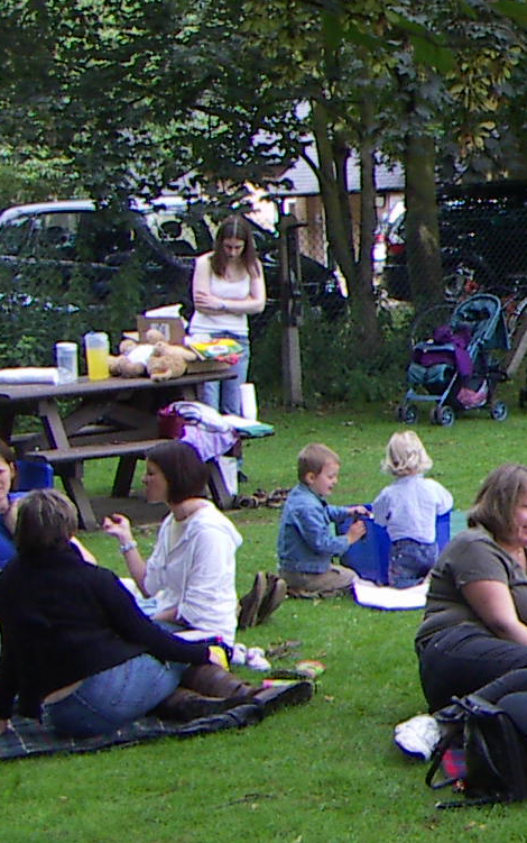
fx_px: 2388
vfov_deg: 20.0
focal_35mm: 104
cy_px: 482
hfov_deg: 11.4
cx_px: 1026
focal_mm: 4.7
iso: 50
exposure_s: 1/320
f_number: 2.8
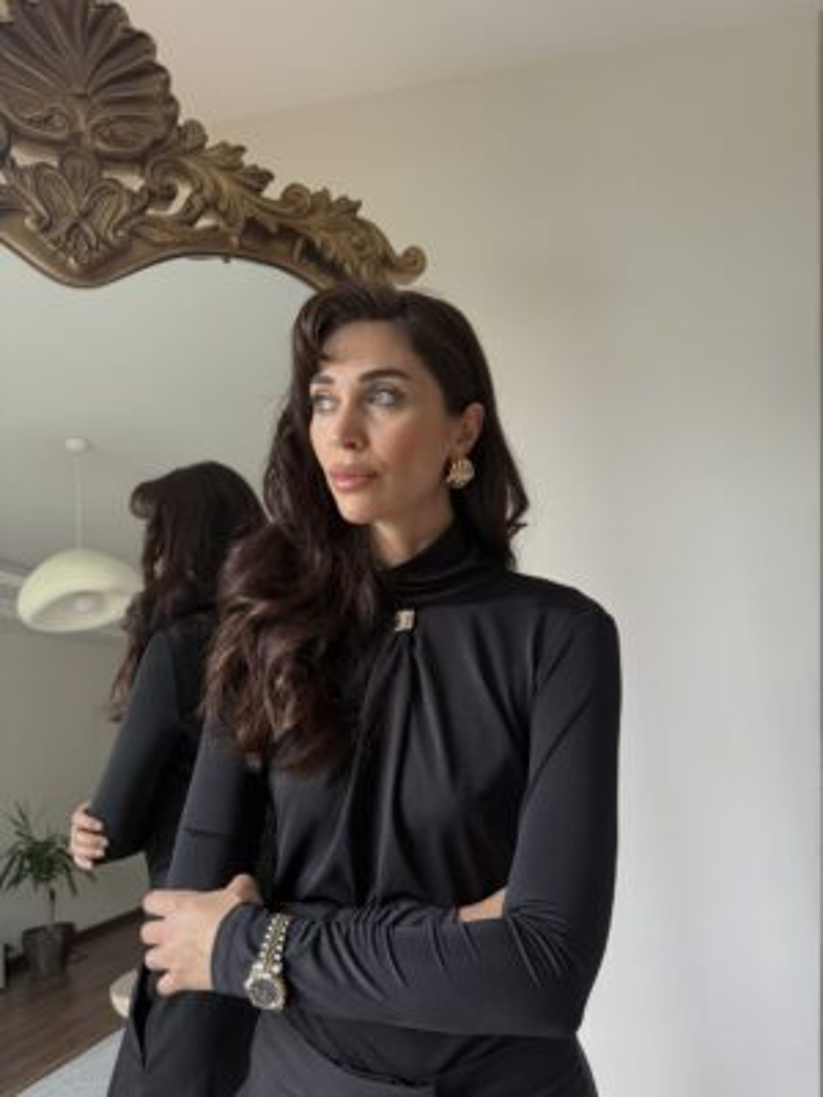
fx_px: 761
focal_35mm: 24
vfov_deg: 71.6
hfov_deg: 56.8
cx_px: 412
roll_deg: -0.4
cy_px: 548
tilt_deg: +0.5
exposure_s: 1/86
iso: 200
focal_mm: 6.76
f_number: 1.78
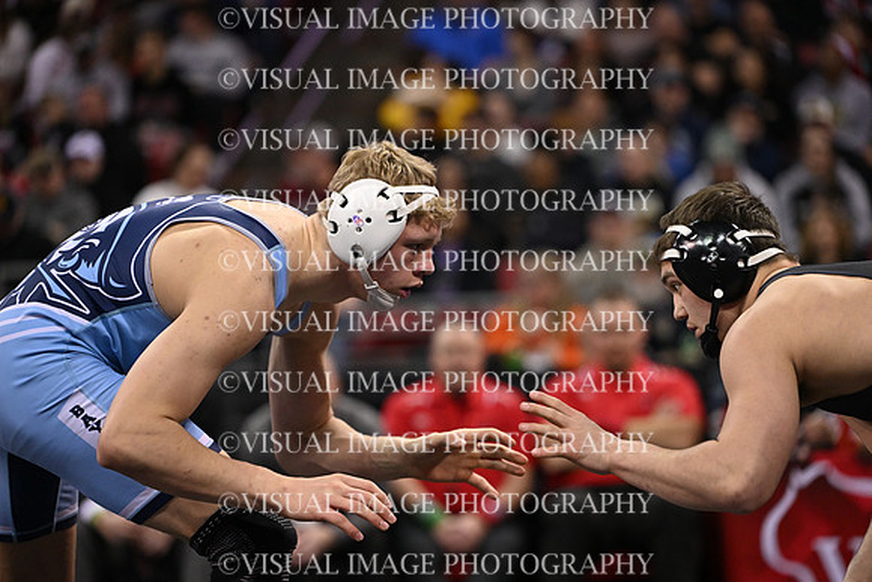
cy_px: 291
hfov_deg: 12.8
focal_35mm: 160
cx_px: 436
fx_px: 3876
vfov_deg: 8.6
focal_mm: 160
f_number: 3.2
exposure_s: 1/1000
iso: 4000
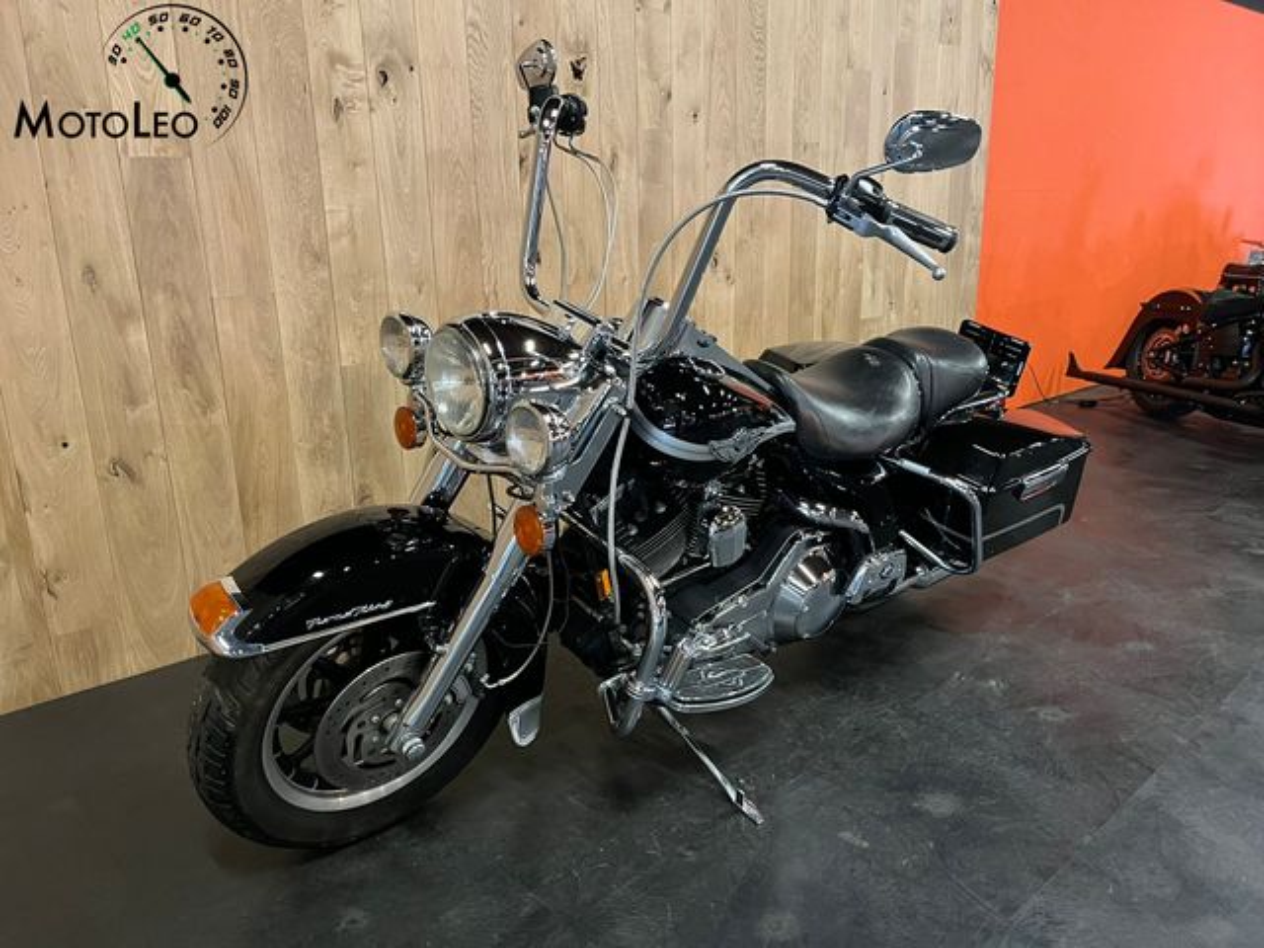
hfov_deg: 67.3
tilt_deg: -15.4
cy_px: 474
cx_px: 632
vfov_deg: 53.1
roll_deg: +1.4
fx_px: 949
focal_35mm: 26
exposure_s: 1/33
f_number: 1.6
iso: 640
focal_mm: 5.1
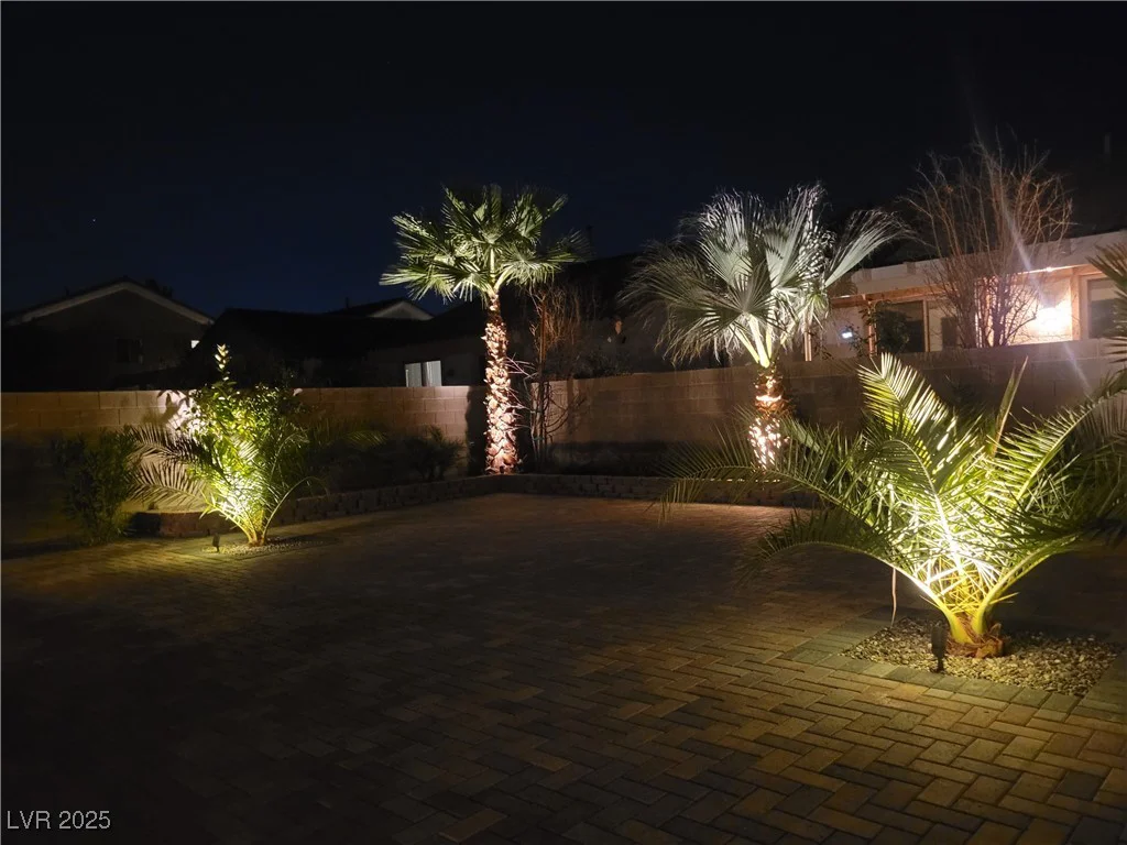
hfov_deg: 67.3
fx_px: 846
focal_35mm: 26
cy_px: 422
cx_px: 564
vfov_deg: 53.1
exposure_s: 1/11
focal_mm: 5.4
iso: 1250
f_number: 1.8
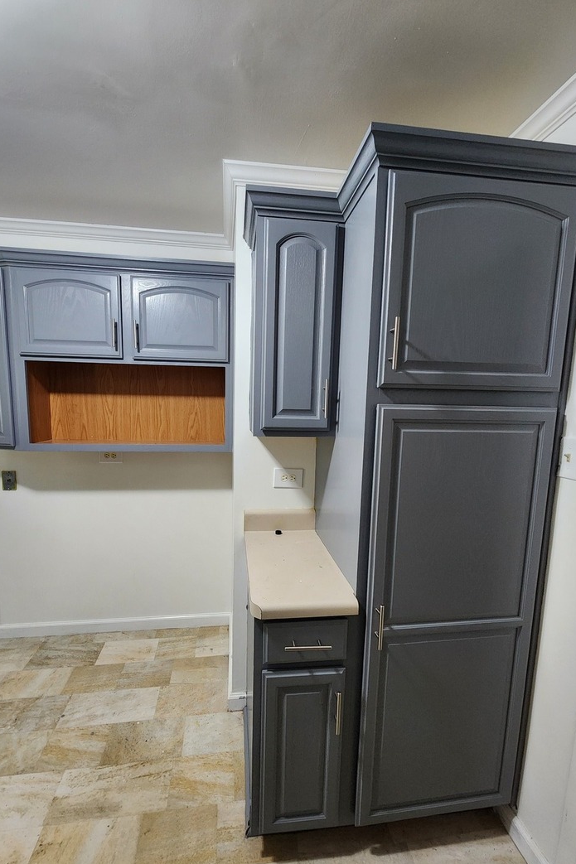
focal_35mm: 14
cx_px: 273
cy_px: 446
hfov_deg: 81.1
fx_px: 336
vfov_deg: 104.2
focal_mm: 2.2
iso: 500
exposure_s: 1/30
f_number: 2.2
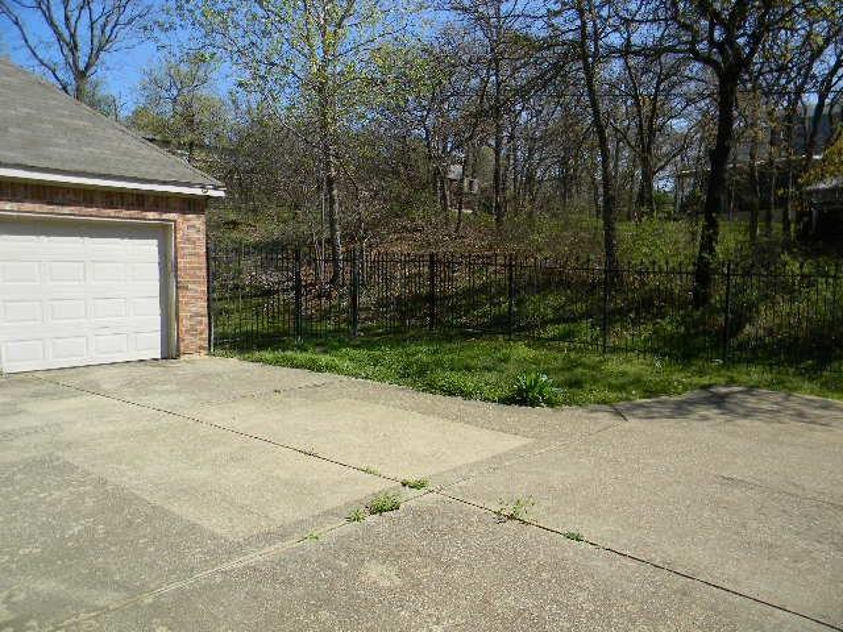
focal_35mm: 28
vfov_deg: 49.7
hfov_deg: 63.4
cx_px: 422
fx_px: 682
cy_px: 316
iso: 80
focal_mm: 5
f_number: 3.5
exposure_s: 1/813
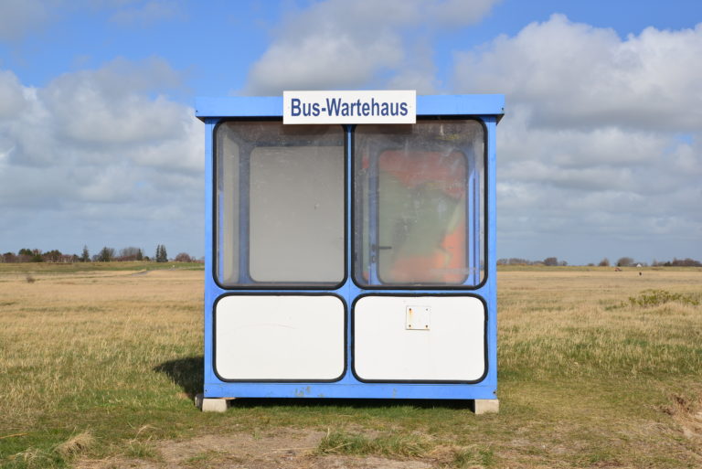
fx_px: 1015
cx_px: 351
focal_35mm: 52
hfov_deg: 38.2
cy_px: 234
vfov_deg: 26.0
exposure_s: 1/250
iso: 125
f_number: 11
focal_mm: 52
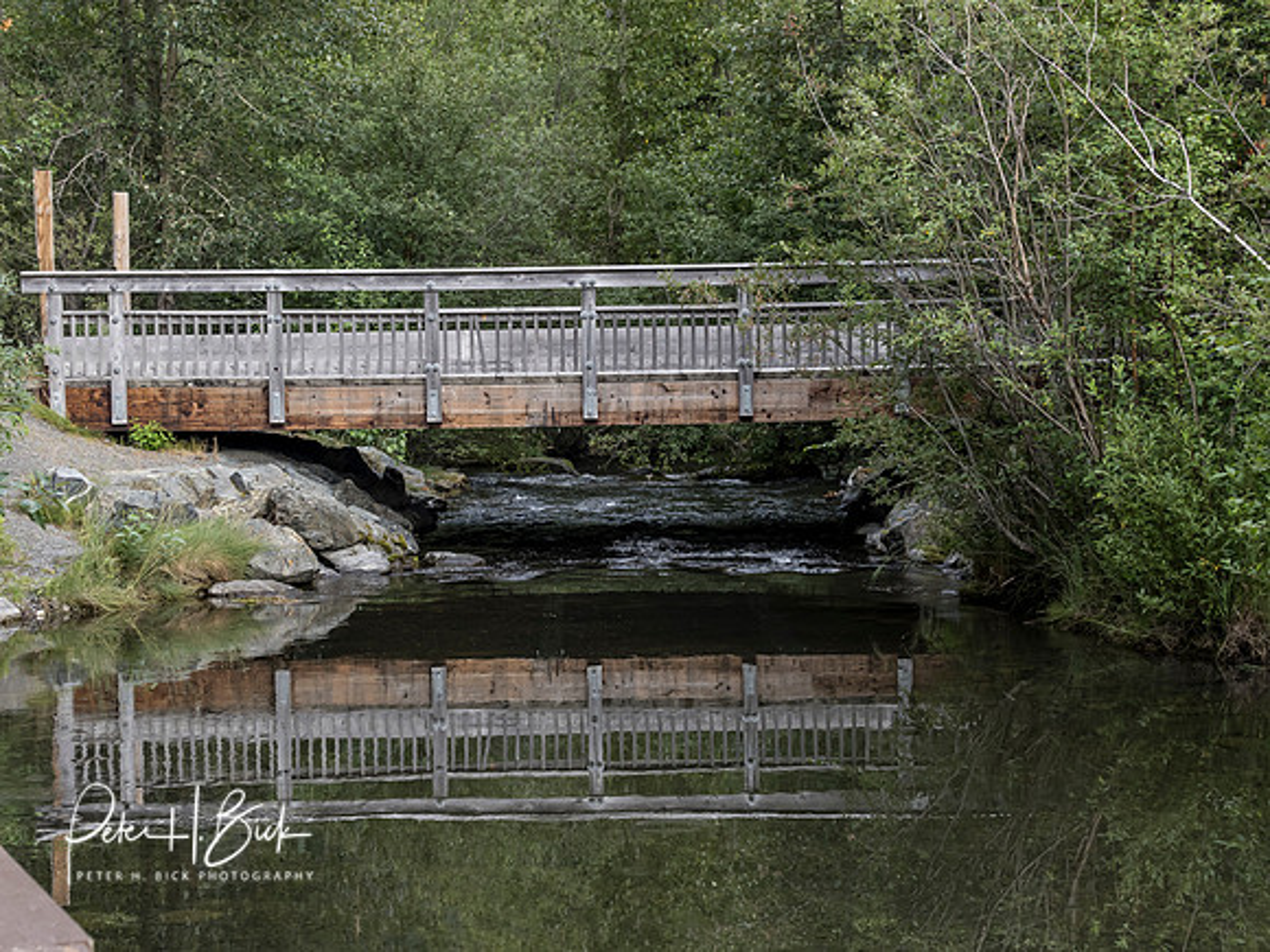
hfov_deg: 24.4
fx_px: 2935
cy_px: 476
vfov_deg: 18.4
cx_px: 635
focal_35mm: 80
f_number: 6.3
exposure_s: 1/160
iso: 640
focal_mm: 40
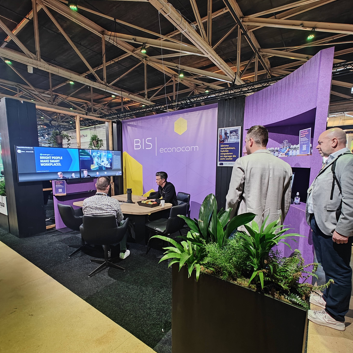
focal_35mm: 17
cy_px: 188
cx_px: 173
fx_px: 196
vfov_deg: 83.9
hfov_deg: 84.0
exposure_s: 1/25
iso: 800
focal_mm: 2.59
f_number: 2.2
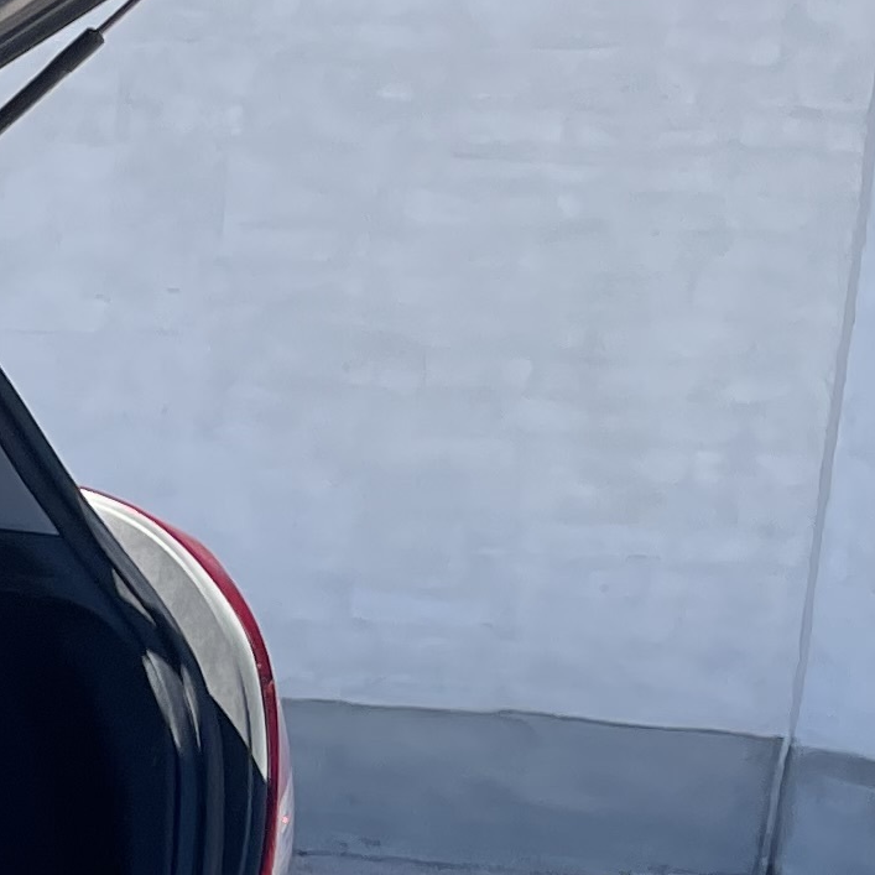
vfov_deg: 13.2
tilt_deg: -12.9
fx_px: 3746
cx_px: -1490
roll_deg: +0.5
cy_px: 855
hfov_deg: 10.6
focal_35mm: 131
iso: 32
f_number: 1.6
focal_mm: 4.2
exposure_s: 1/1135
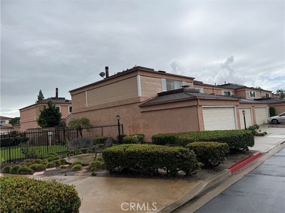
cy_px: 106
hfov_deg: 71.6
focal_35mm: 24
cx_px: 142
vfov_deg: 56.8
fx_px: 198
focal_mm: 6.76
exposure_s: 1/3953
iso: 80
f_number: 1.78
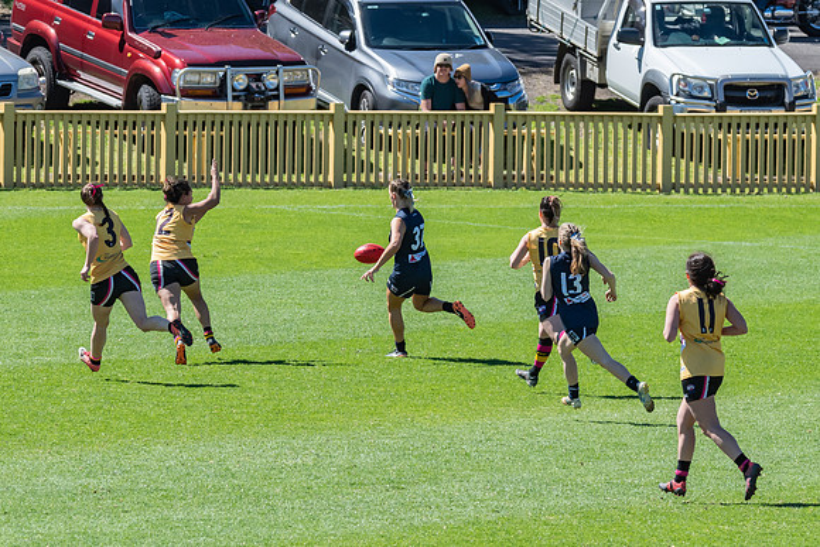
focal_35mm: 593
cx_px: 381
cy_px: 254
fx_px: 13506
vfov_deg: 2.3
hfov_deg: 3.5
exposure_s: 1/1000
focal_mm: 300
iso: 800
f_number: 11
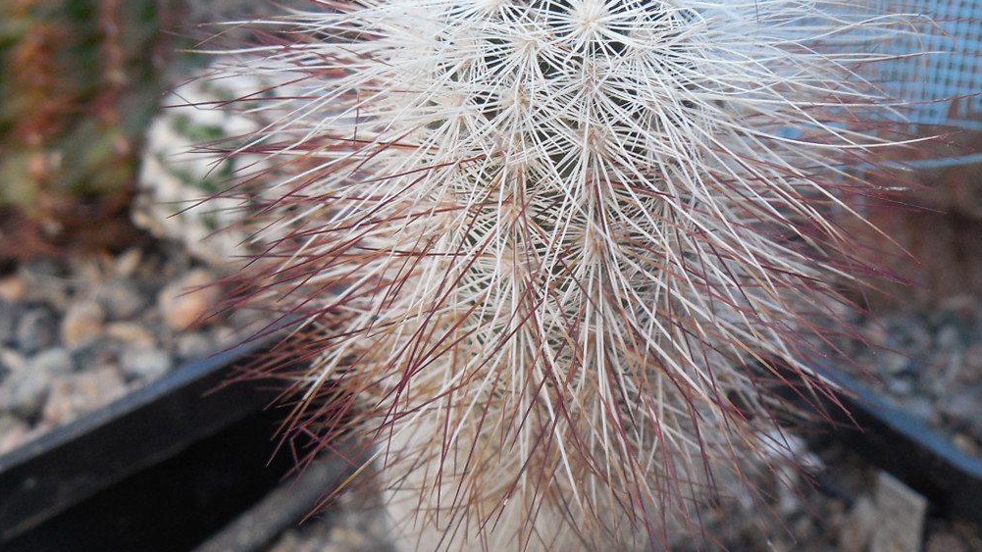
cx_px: 623
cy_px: 255
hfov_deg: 38.2
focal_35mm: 54
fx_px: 1406
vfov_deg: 22.2
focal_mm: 5.6
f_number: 3.6
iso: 125
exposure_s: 1/50
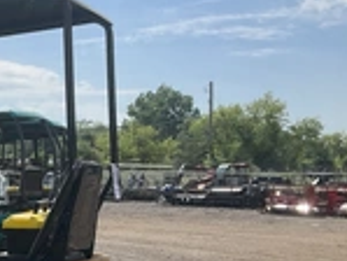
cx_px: -95
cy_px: 247
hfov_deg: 22.5
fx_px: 783
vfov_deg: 18.5
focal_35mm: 78
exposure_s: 1/2538
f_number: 1.8
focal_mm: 3
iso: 25
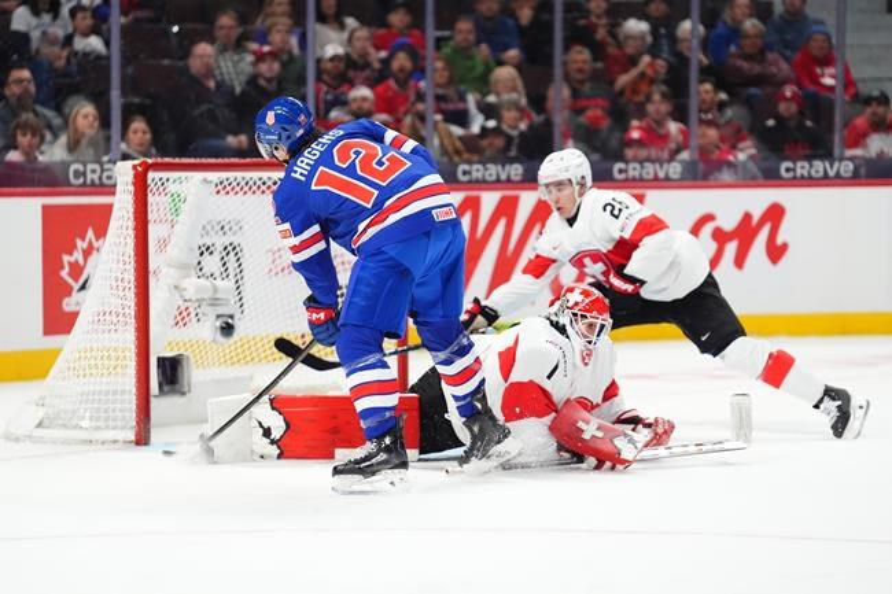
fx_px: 3517
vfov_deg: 9.7
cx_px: 446
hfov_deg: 14.5
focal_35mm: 142
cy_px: 297
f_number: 2.8
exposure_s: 1/2500
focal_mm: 142
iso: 3200
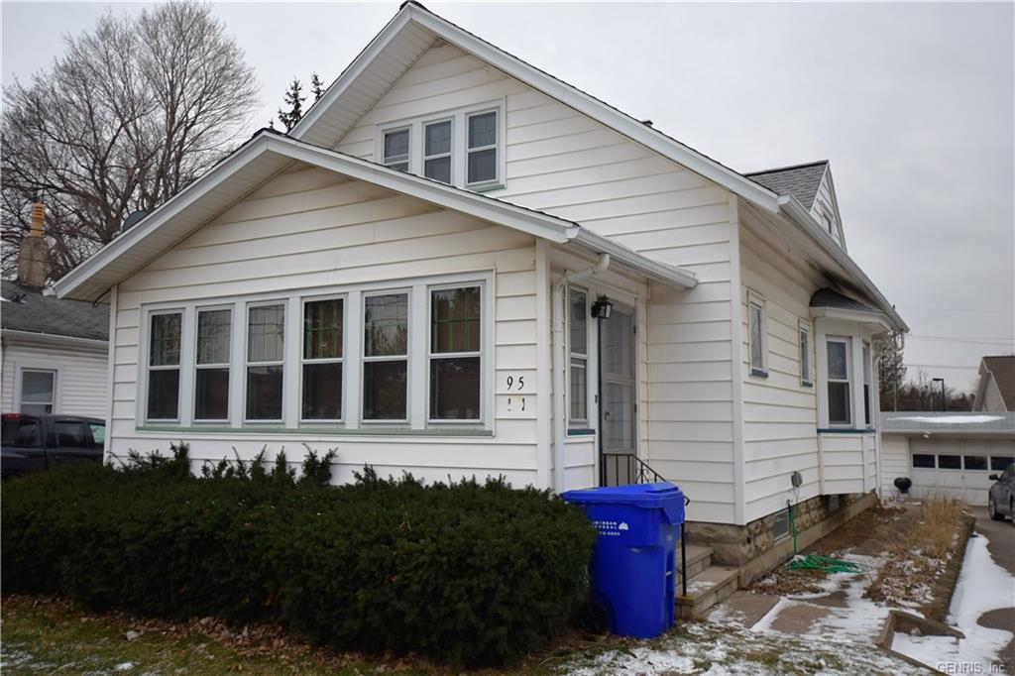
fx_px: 846
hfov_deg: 61.9
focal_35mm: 30
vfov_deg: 43.6
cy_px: 338
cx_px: 508
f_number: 4.5
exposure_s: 1/1000
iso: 200
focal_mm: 20
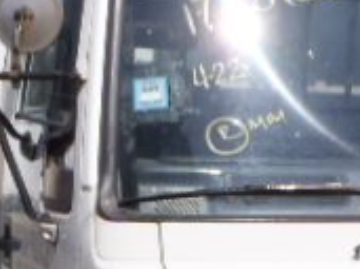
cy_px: 277
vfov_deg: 13.8
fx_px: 1091
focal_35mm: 105
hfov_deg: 18.4
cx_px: 339
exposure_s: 1/500
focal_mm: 5
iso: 80
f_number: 5.6
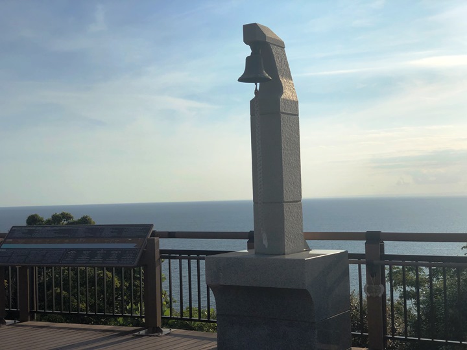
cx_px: 234
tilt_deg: +1.7
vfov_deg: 28.0
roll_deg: +1.8
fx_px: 702
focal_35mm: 52
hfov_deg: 36.8
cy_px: 175
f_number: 2.4
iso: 16
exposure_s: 1/3003
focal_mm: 6
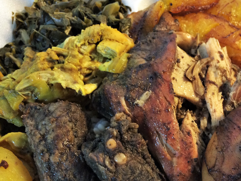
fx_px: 334
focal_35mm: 48
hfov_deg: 39.5
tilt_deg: -68.5
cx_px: 143
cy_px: 128
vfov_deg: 29.9
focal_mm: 4.15
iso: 250
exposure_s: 1/30
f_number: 2.2
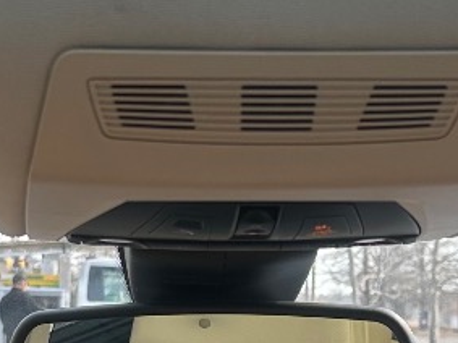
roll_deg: +0.6
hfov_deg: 16.1
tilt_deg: -2.9
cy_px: 447
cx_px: 176
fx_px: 1613
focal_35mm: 122
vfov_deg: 11.8
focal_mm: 6.86
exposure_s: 1/918
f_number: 1.78
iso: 80
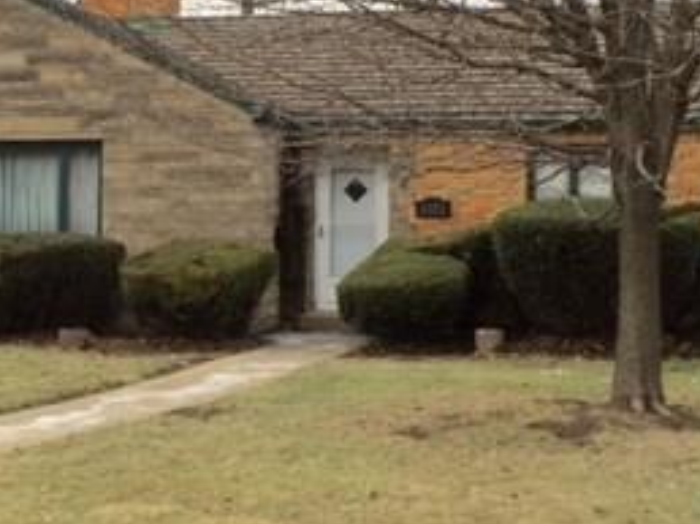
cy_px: 187
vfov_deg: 20.4
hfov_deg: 26.8
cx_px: 214
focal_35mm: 72
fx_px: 1455
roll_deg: -0.8
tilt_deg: +3.3
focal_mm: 4.15
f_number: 2.2
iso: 32
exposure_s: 1/879
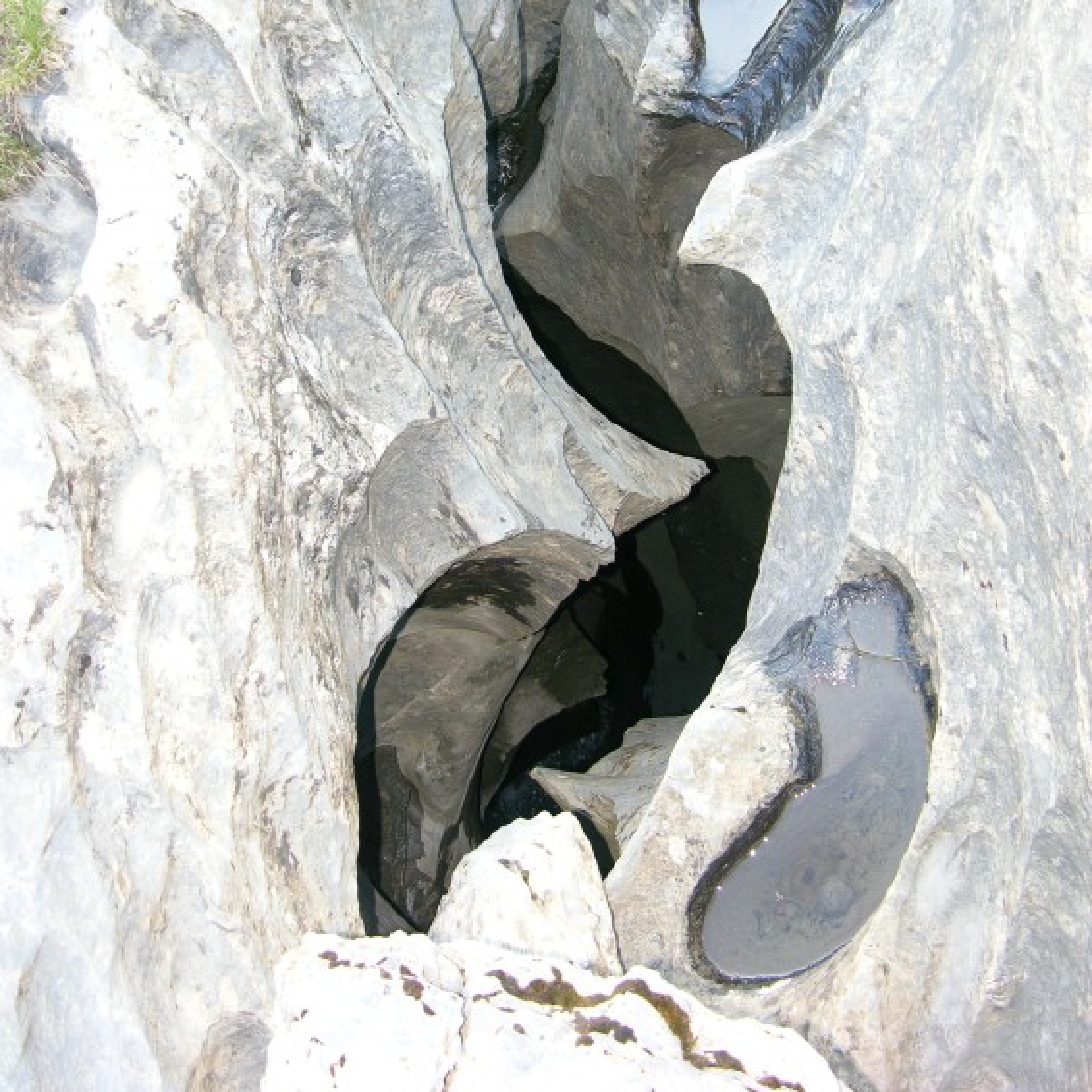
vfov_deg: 39.5
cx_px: 538
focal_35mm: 42
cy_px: 355
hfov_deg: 40.0
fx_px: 1499
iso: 100
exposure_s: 1/30
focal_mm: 8.9
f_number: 2.8
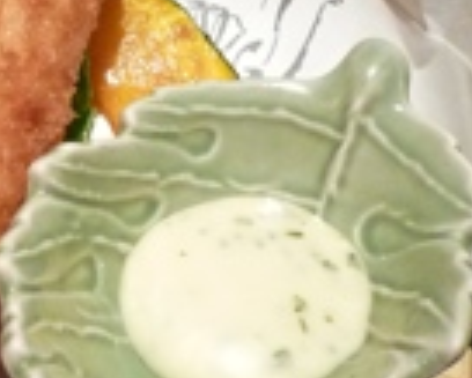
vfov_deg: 20.2
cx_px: 64
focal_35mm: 76
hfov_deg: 24.5
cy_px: 153
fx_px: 1062
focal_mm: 4.4
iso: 400
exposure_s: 1/15
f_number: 2.8
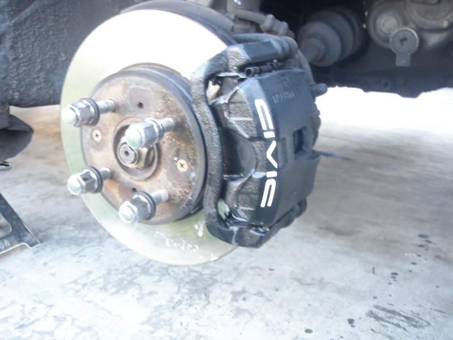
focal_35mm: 38
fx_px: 497
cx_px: 226
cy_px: 170
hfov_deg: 49.0
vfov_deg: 37.7
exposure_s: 1/10
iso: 100
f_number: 3.5
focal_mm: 6.7
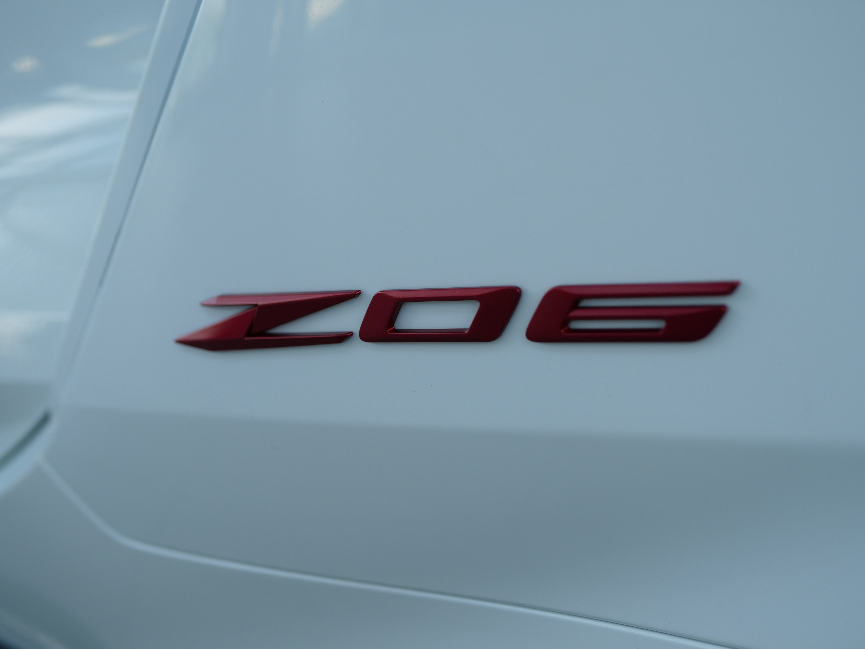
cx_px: 432
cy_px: 324
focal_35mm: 50
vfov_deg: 29.1
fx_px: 1249
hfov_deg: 38.2
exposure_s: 1/320
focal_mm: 25
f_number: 2.8
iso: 200
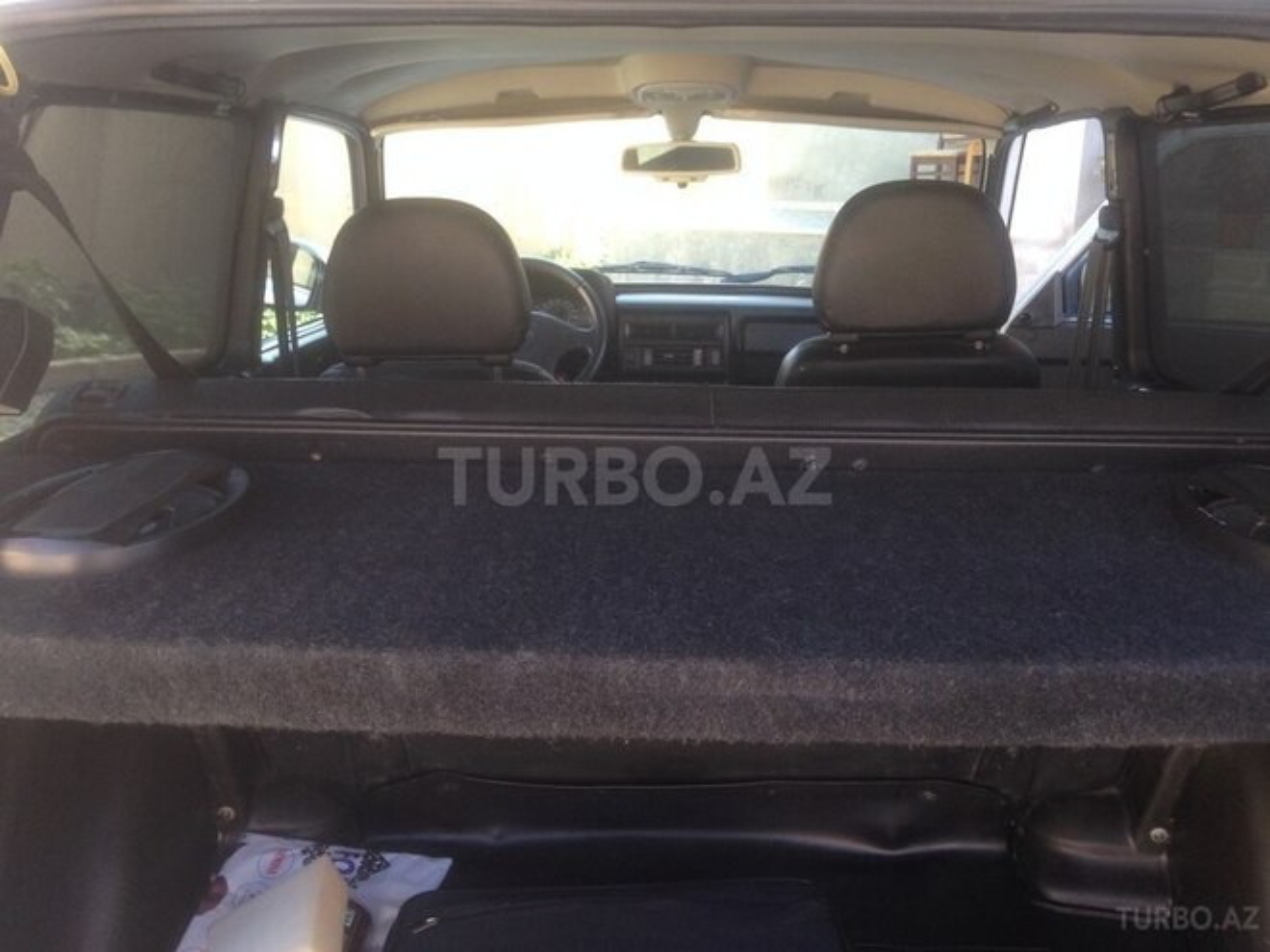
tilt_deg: -14.3
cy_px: 476
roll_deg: -0.3
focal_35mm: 33
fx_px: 1211
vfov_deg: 42.9
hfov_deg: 55.4
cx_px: 635
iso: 80
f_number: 2.4
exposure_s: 1/120
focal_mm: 4.12
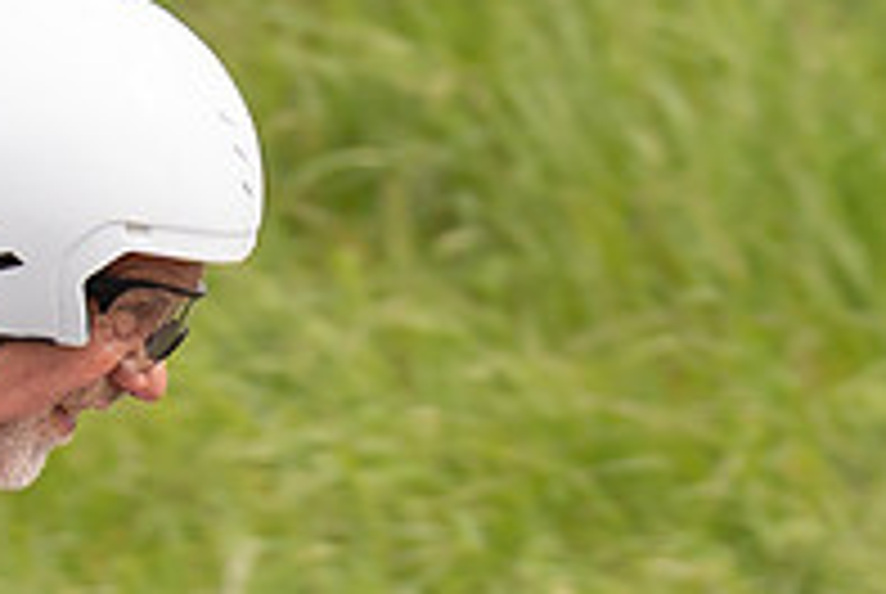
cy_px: 116
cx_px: -515
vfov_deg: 0.7
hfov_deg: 1.1
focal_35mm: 1873
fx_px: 46165
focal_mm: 200
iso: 160
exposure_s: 1/800
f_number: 4
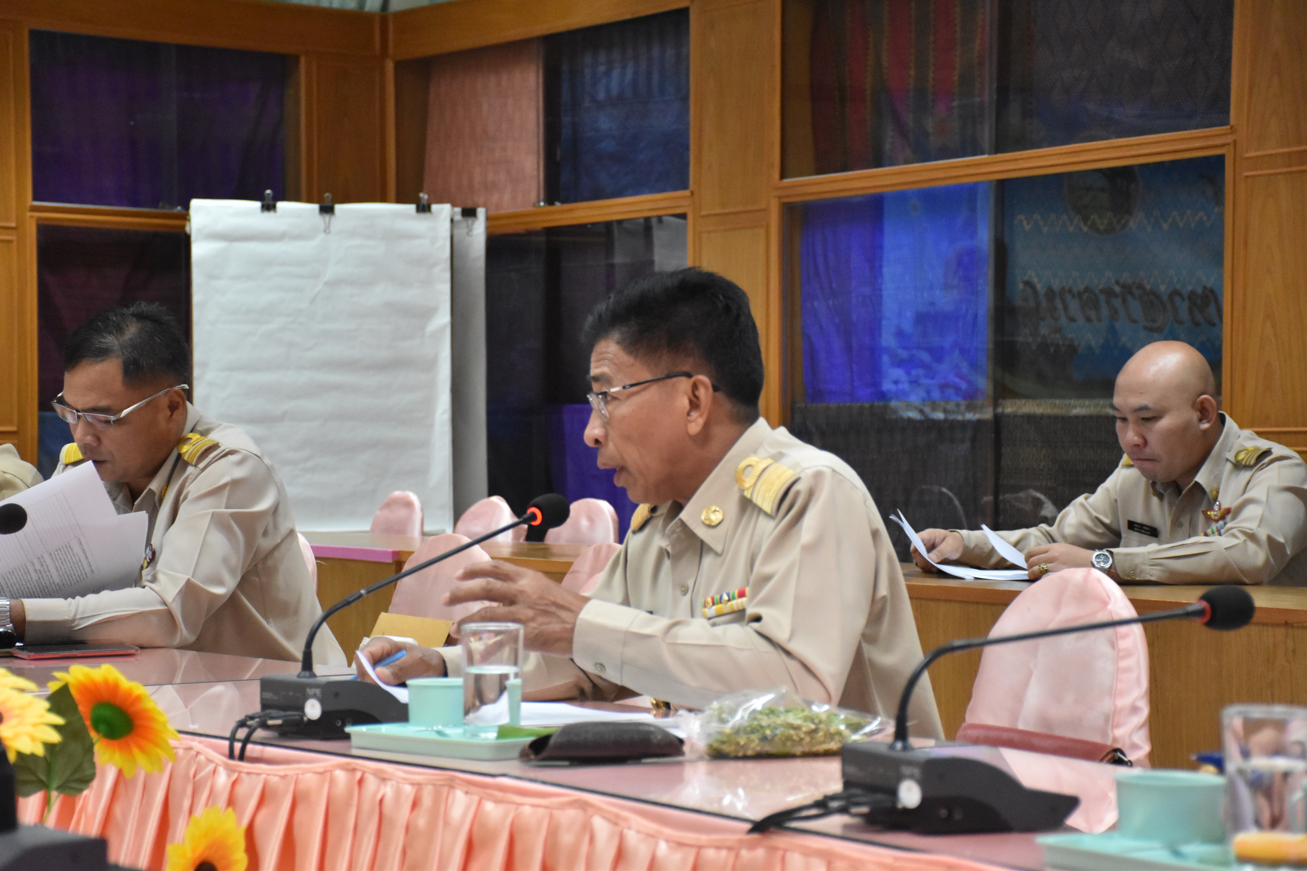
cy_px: 436
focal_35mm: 90
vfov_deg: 15.2
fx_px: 3267
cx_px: 654
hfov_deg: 22.6
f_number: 5
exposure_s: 1/160
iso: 3200
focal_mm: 60
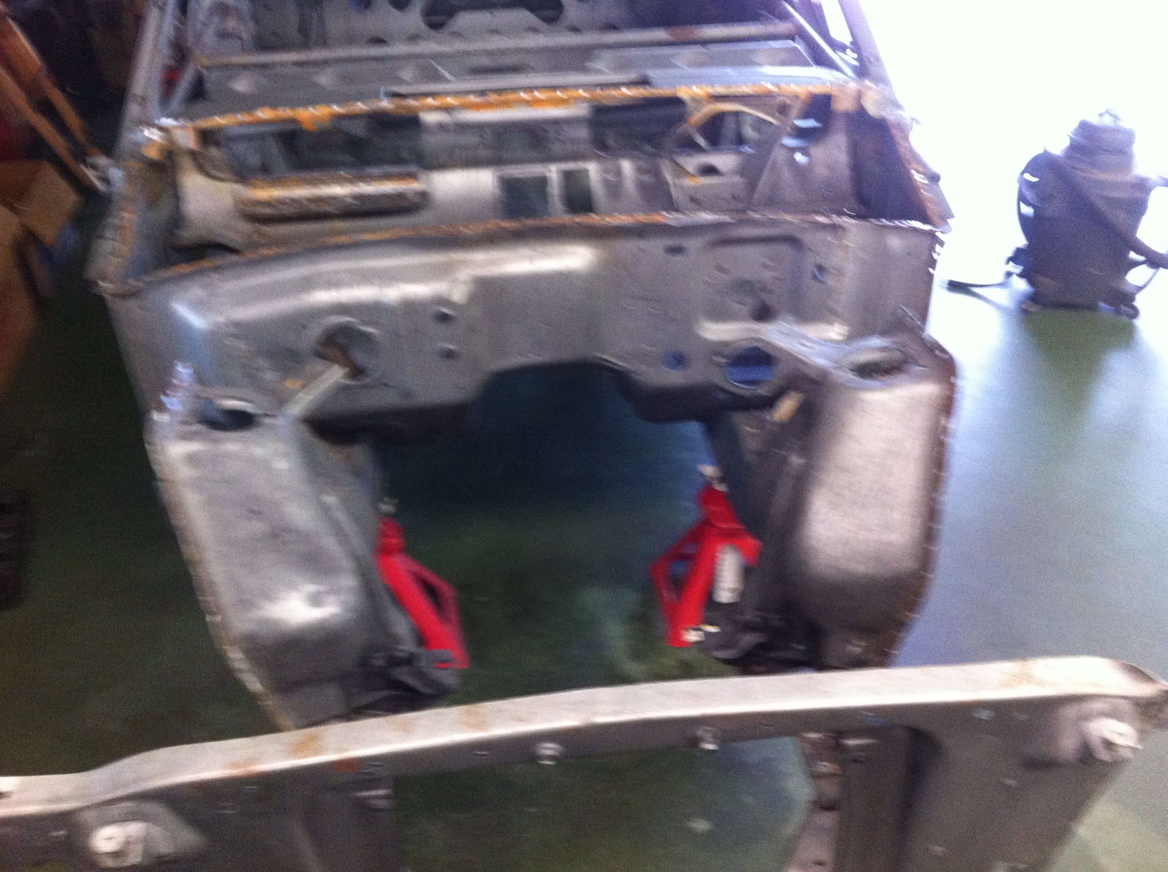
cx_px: 584
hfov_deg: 52.7
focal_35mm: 35
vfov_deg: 40.6
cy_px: 436
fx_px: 1179
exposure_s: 1/15
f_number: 2.8
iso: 320
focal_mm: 3.85
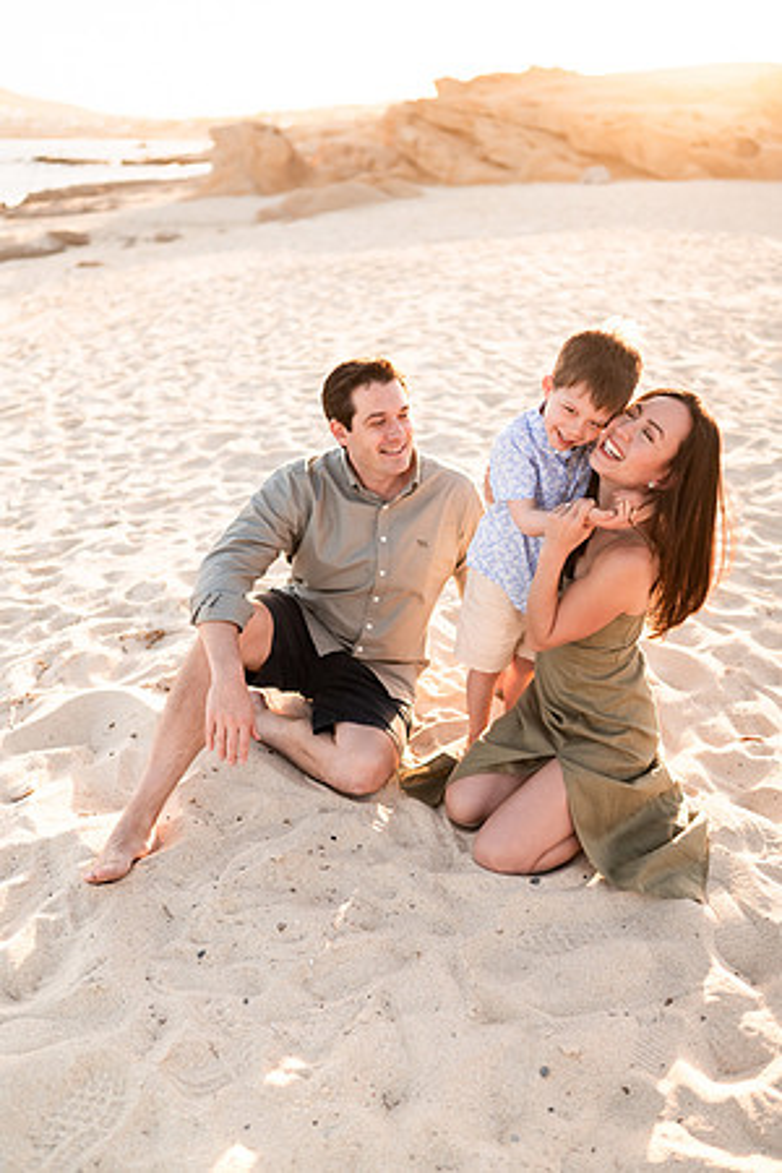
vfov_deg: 54.4
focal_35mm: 35
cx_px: 391
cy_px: 586
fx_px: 1140
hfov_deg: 37.9
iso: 100
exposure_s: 1/2500
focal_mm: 35
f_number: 1.8
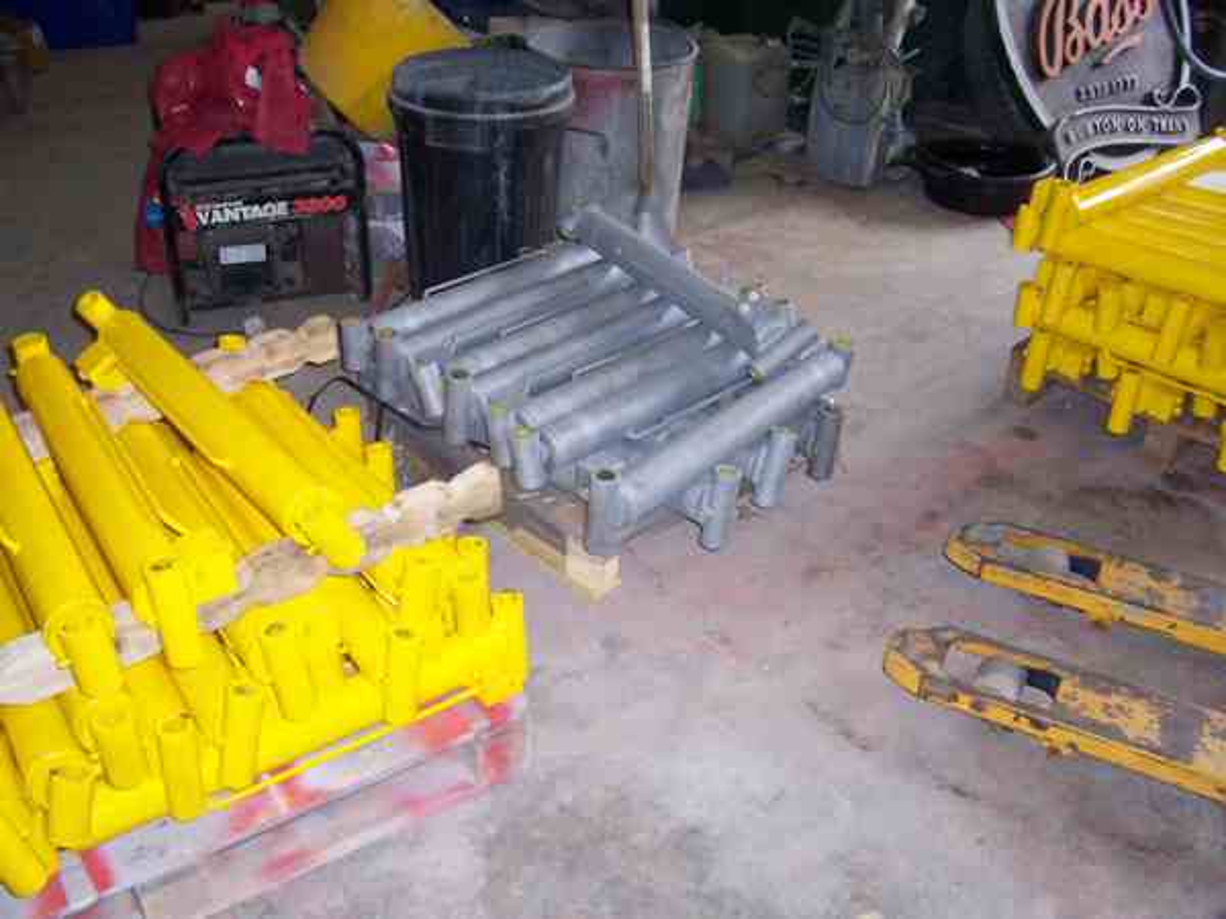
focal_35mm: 34
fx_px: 1204
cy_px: 460
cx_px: 613
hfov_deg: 54.0
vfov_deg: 41.8
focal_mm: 5.6
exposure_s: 1/60
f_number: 2.7
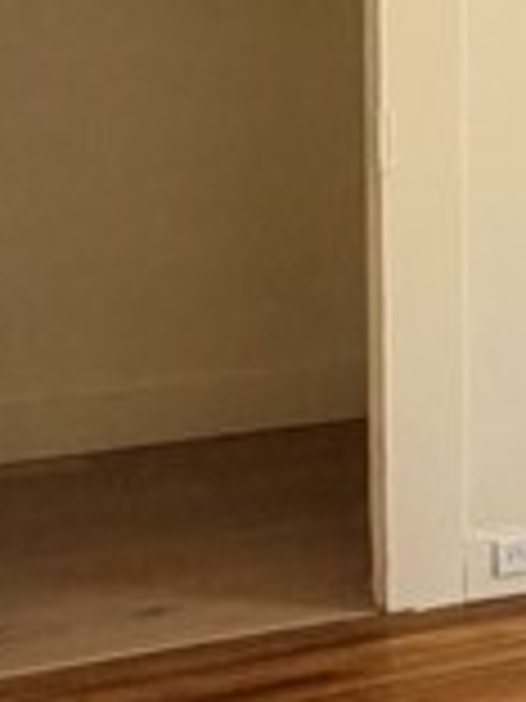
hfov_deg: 14.7
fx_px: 1864
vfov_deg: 21.2
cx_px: 832
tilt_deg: -11.5
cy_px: 189
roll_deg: -1.8
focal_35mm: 92
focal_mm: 2.22
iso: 125
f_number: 2.2
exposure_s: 1/121
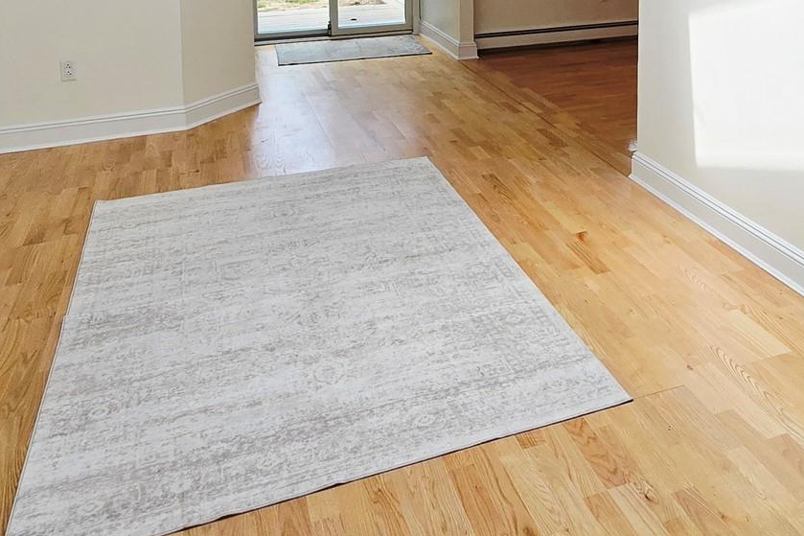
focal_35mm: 33
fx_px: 737
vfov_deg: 34.3
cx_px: 515
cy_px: -61
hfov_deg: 56.4
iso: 50
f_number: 2.2
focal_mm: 2.2
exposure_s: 1/345
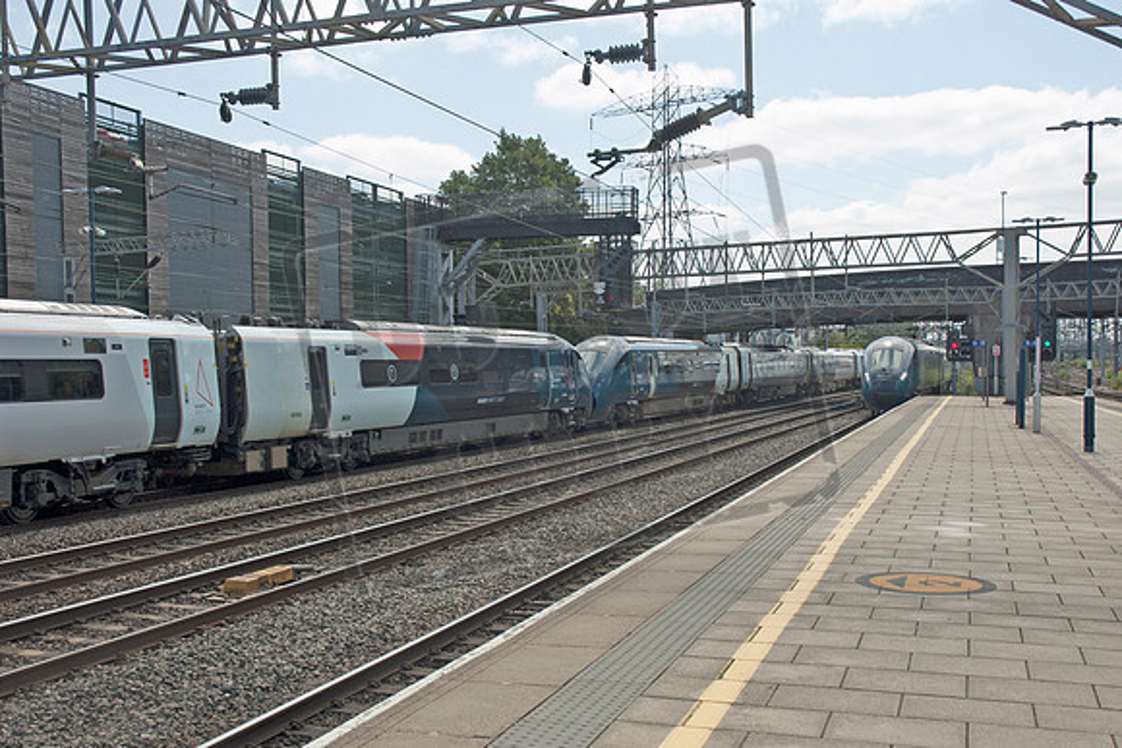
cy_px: 374
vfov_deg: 35.5
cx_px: 561
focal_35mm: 38
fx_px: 1169
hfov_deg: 51.3
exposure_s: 1/250
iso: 200
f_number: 8
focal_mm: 25
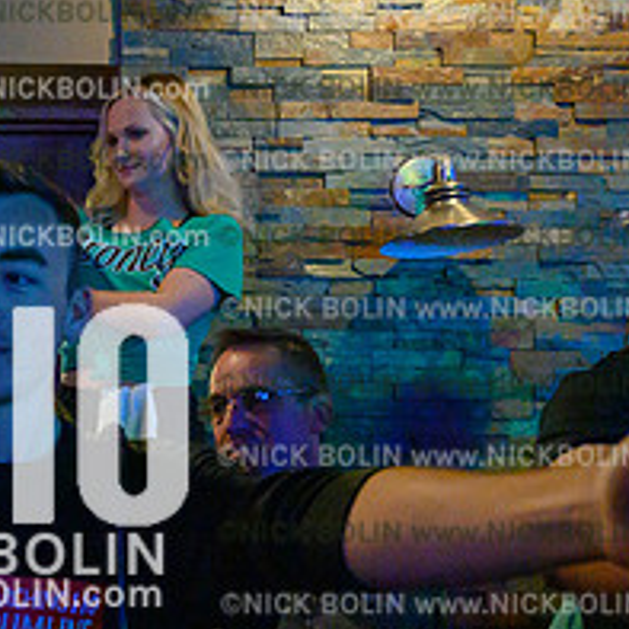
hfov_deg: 26.6
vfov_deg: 28.3
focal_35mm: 60
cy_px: 458
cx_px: -38
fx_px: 1233
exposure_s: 1/125
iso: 16000
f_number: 4
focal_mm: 24
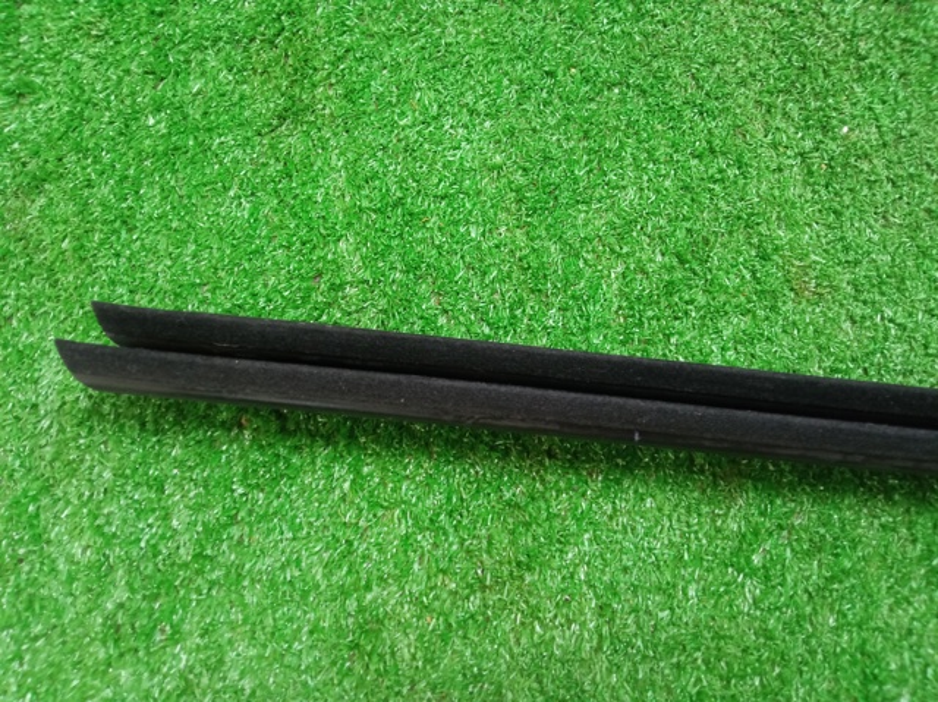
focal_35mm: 27
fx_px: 731
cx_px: 469
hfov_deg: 65.4
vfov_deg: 51.3
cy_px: 351
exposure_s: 1/33.3
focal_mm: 3.79
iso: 413
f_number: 2.2
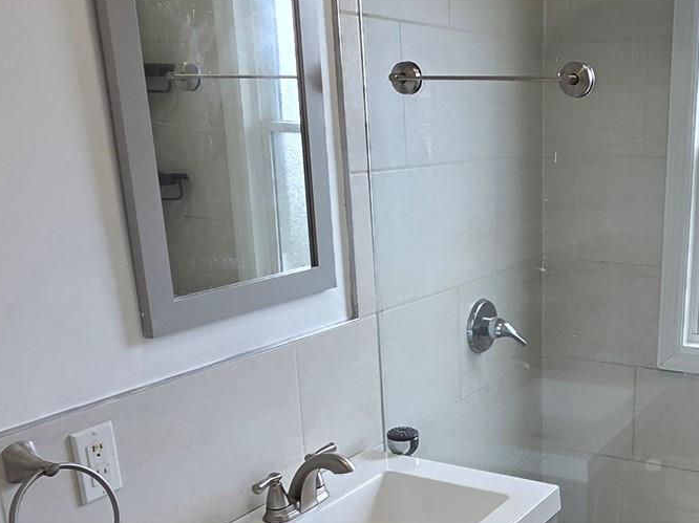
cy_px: 412
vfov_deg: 34.9
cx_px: 573
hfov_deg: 44.2
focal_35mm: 40
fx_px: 807
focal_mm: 2.2
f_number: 2.2
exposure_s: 1/120
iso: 80
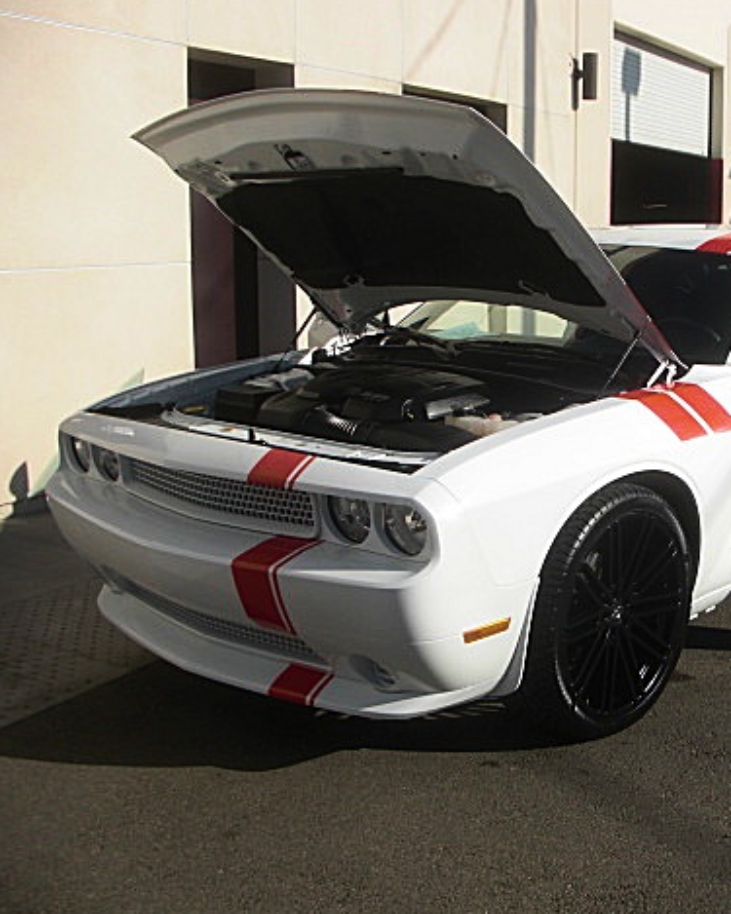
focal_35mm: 48
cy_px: 456
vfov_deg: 38.8
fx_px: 1299
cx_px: 589
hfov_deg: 30.6
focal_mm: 6.3
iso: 50
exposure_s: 1/200
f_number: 7.9
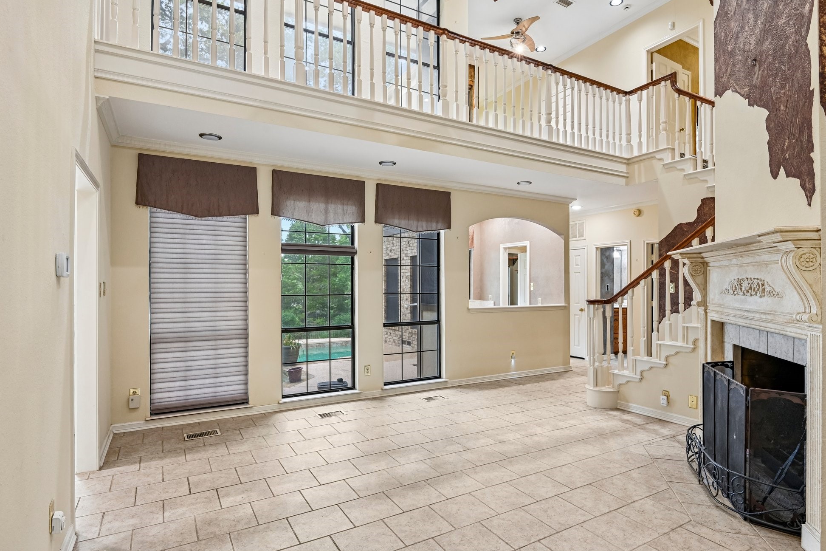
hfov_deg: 84.0
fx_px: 459
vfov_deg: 61.9
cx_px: 422
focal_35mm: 20
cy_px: 280
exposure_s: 1/15
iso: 400
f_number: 8
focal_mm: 19
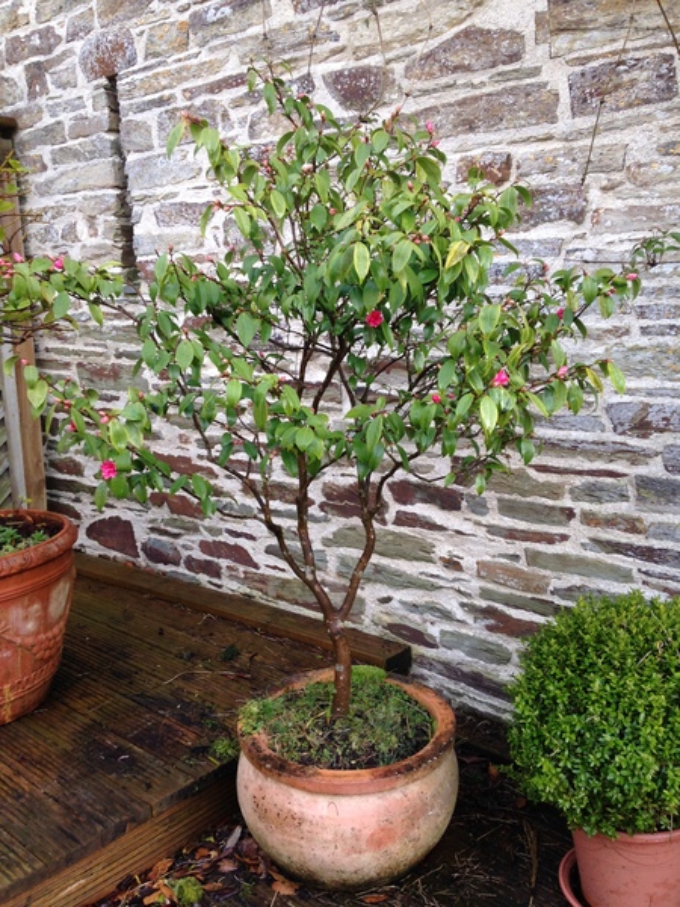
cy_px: 454
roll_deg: +1.4
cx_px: 340
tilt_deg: -11.3
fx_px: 864
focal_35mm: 33
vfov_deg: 55.4
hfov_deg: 42.9
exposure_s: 1/60
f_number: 2.4
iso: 64
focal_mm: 4.12
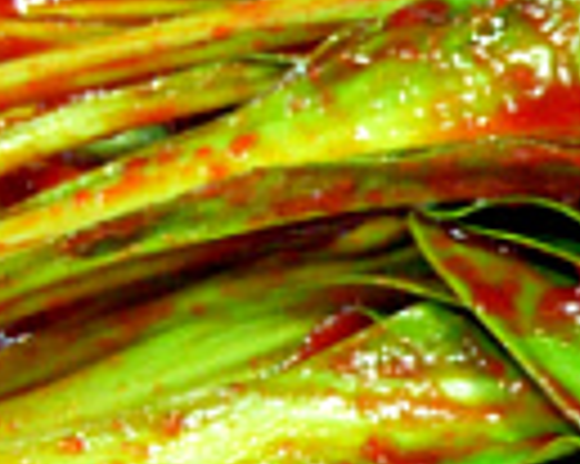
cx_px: 868
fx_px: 5472
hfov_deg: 6.0
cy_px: 390
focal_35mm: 319
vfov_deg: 4.8
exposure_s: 1/5
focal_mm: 11
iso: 400
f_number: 3.7
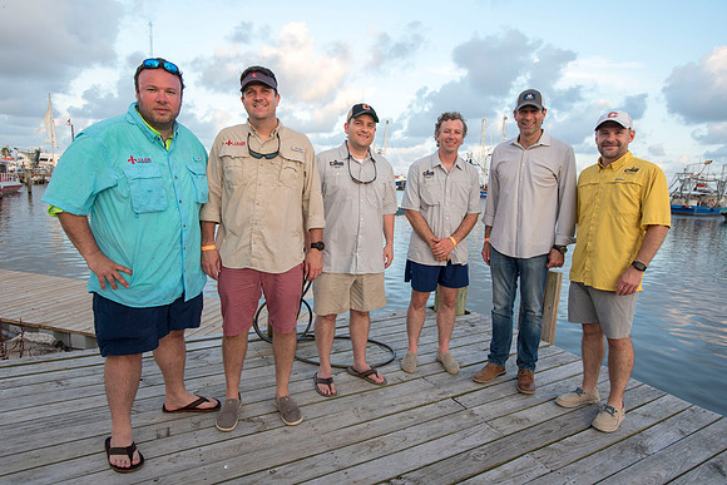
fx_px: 444
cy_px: 242
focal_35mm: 22
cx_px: 364
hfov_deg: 78.6
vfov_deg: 57.3
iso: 250
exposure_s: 1/200
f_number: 5
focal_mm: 22
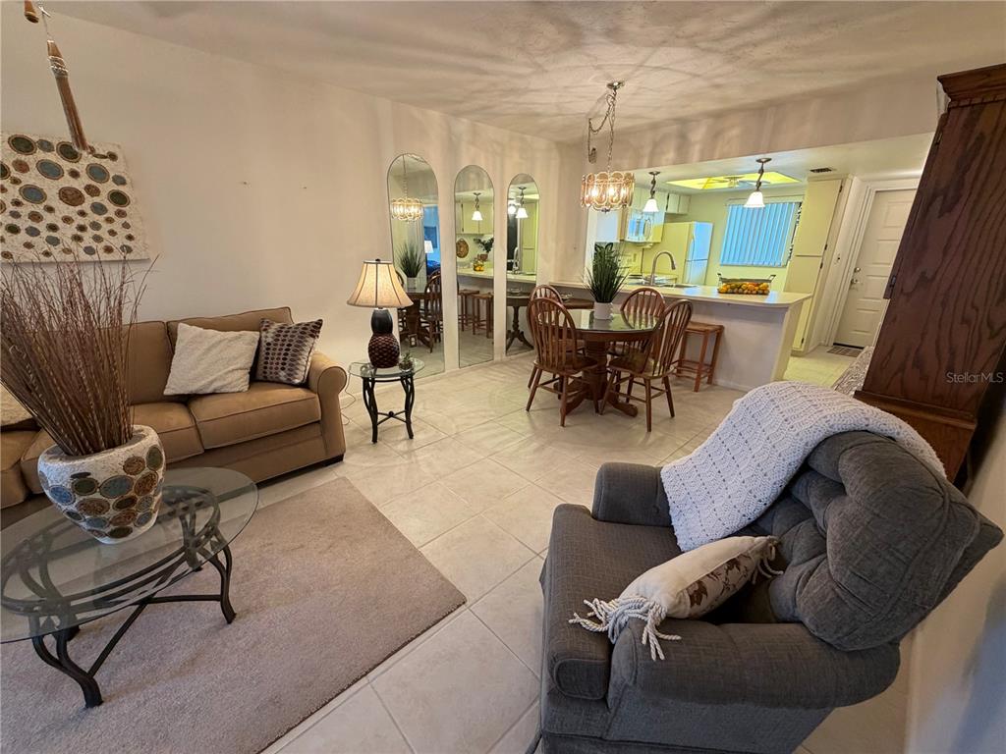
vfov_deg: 85.7
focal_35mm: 14
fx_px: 407
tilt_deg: -19.1
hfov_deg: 102.1
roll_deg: -0.3
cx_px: 503
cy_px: 377
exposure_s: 1/60
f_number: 2.2
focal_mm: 2.22
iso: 200
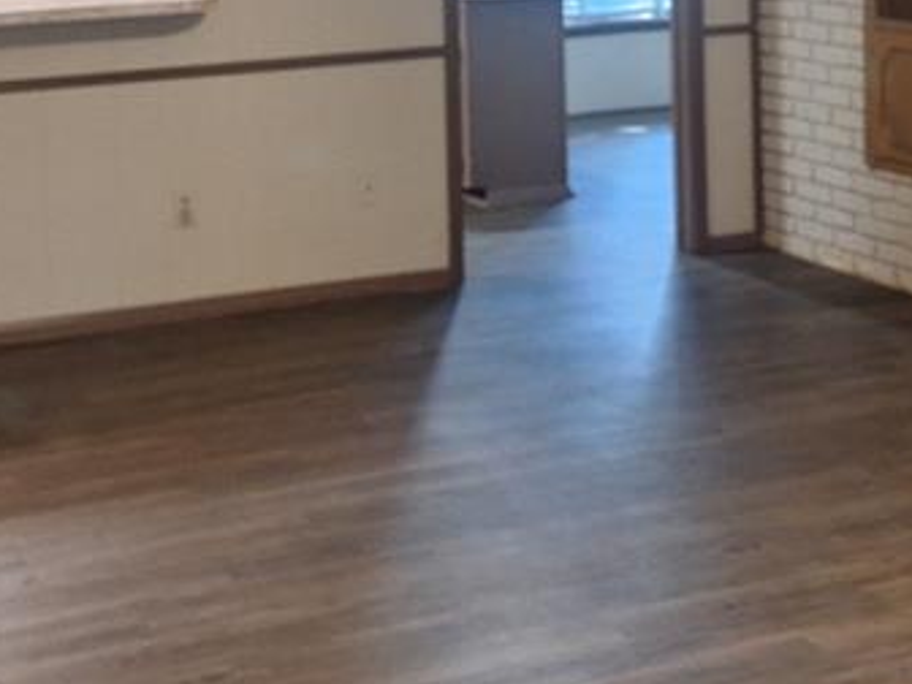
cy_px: -114
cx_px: 418
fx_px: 1844
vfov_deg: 19.9
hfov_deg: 27.8
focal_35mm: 70
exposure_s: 1/40
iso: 160
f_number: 1.8
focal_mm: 5.54
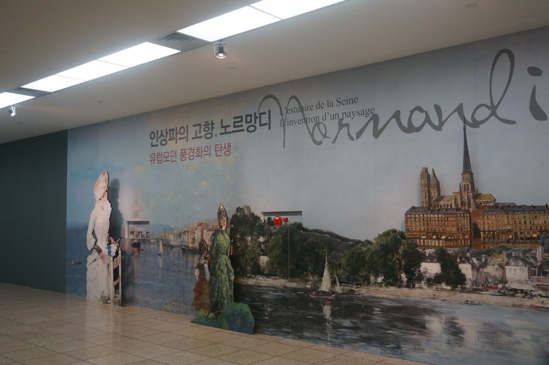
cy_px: 182
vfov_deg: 36.8
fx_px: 548
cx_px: 274
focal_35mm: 36
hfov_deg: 53.2
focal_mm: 24
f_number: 4.5
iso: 640
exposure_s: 1/60
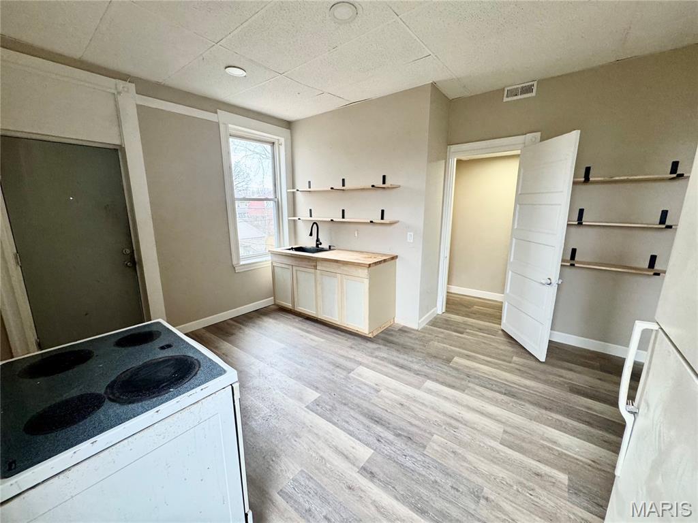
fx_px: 282
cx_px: 349
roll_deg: +0.5
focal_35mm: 14
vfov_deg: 85.7
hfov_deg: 102.1
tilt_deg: -12.0
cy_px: 262
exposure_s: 1/120
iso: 250
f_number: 2.2
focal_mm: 2.22
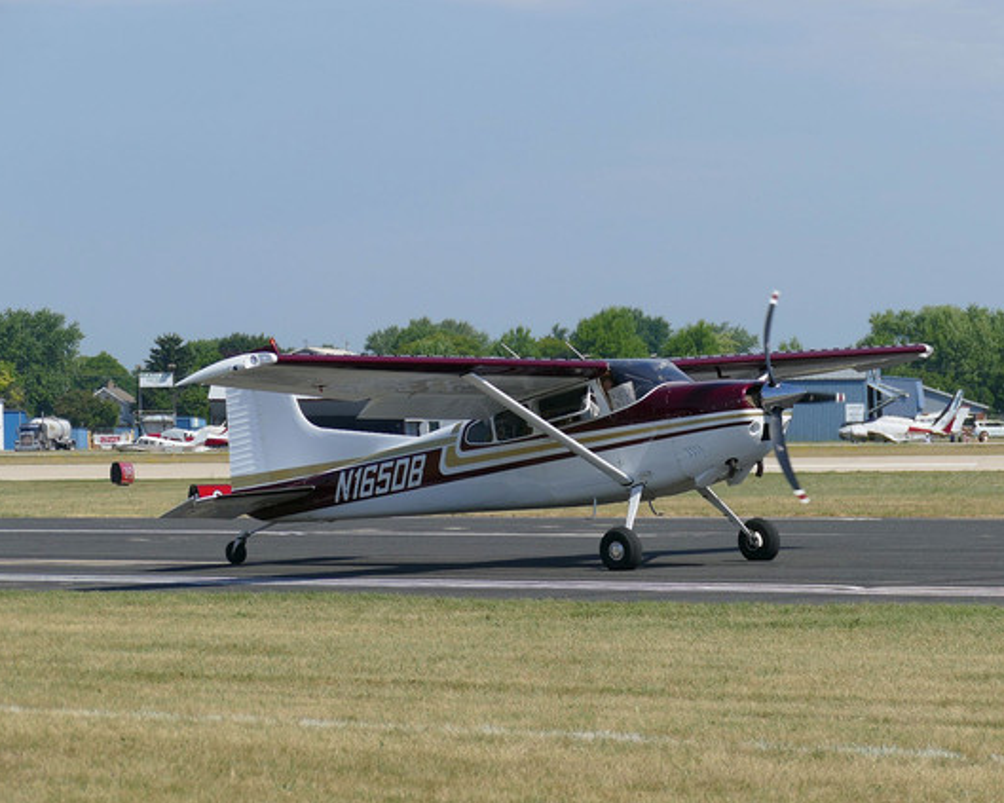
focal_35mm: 175
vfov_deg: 8.8
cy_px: 403
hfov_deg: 11.0
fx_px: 5199
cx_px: 535
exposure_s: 1/1600
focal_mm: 56.08
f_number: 3.9
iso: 125
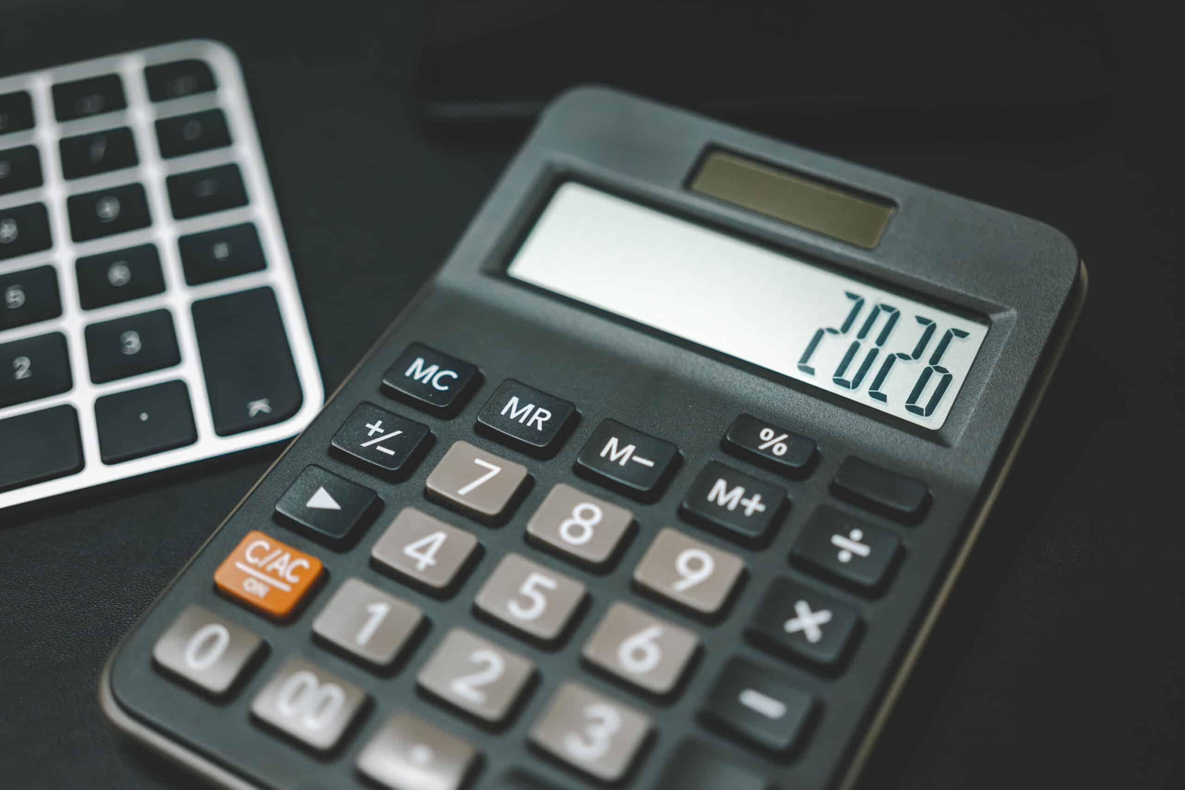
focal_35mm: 40
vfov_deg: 33.4
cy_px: 395
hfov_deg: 48.5
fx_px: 1317
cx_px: 592
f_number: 2.5
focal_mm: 40
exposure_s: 1/40
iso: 320
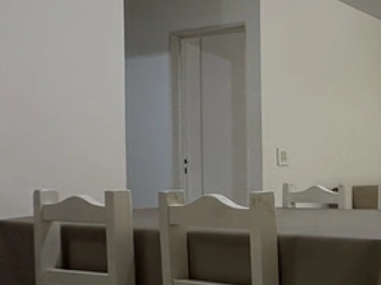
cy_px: 179
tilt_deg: -0.5
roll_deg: +0.3
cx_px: 556
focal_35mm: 44
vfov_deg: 32.7
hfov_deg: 29.1
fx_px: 484
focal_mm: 2.22
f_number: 2.2
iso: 125
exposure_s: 1/100
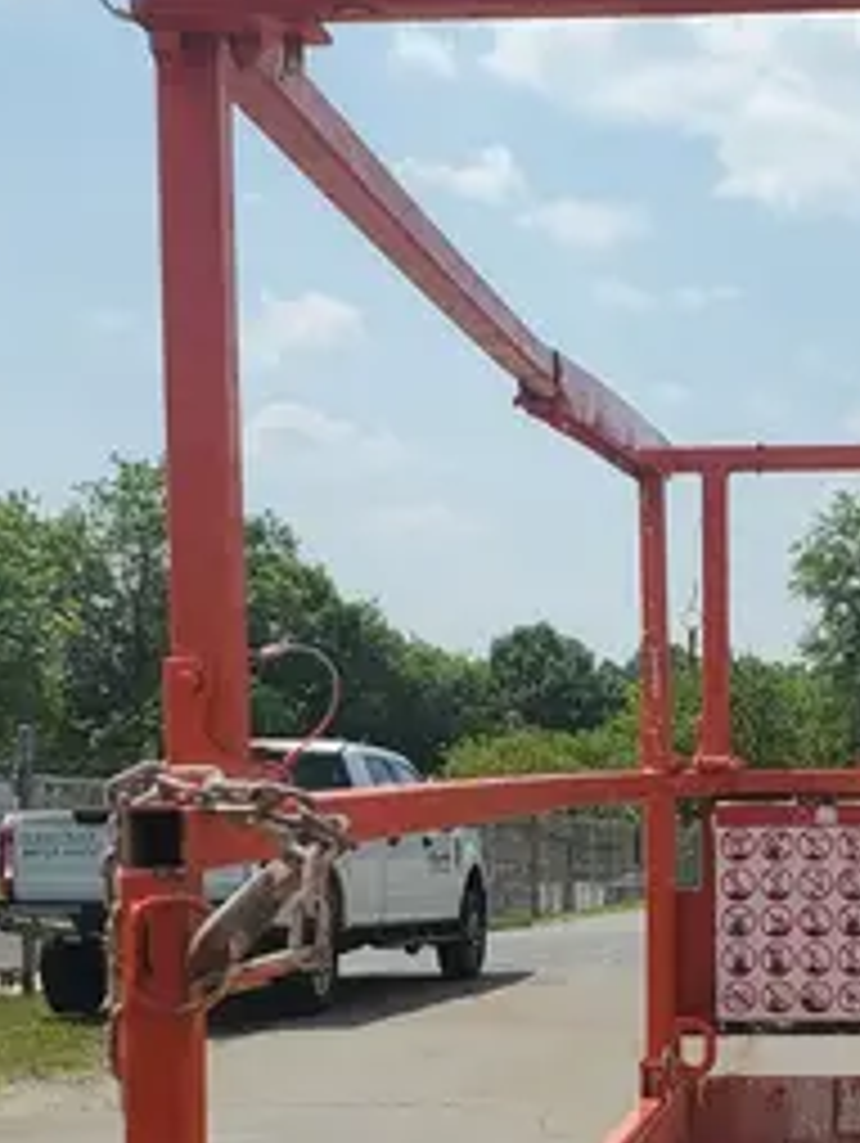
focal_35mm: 75
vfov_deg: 25.7
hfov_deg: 19.2
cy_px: 853
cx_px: 815
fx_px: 2480
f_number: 2.4
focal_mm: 4.3
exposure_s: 1/1946
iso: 50
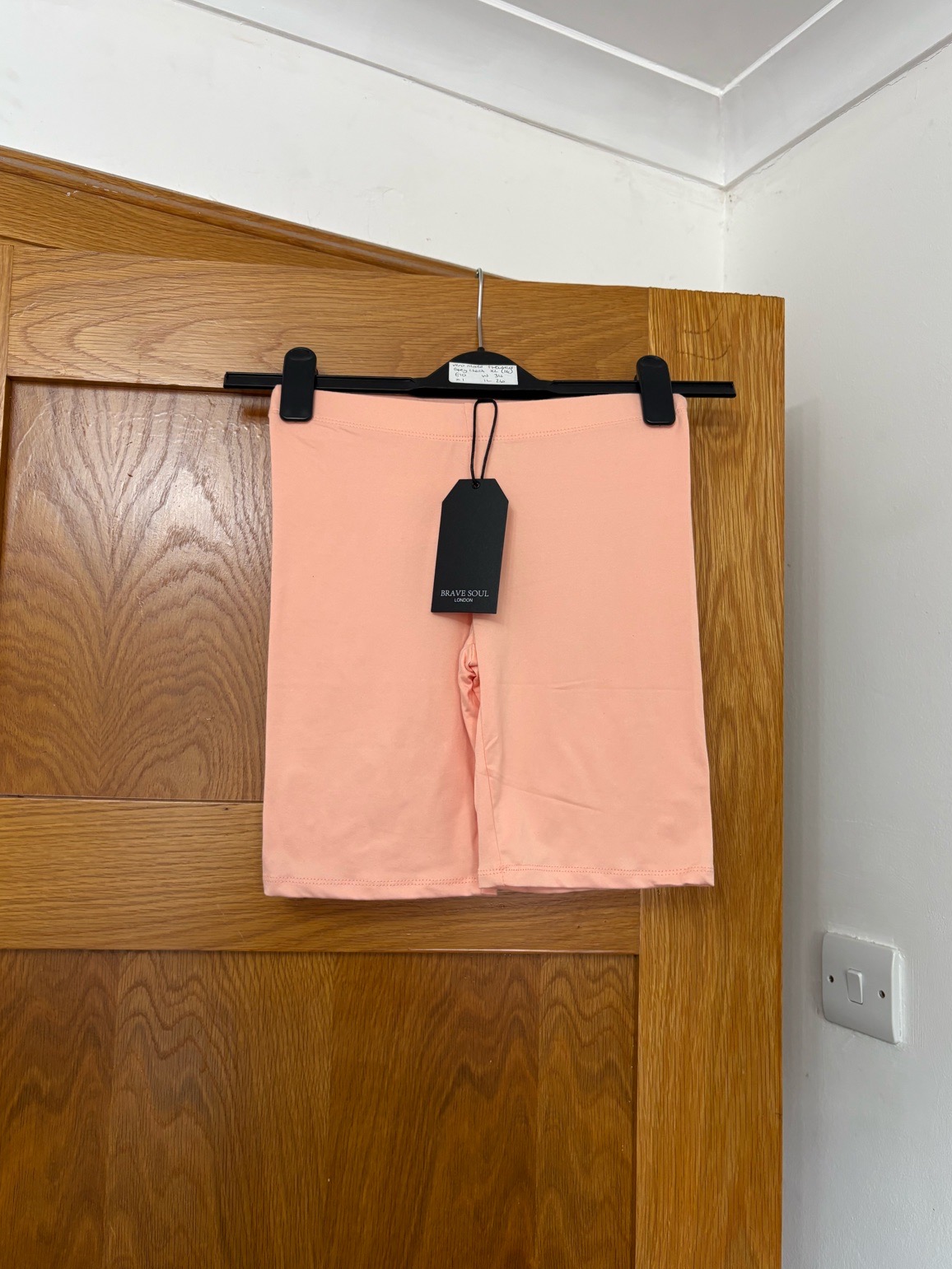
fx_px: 990
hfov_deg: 51.4
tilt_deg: +5.1
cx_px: 480
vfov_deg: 65.3
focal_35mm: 27
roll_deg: -1.9
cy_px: 646
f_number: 1.6
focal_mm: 5.96
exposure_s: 1/77
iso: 125
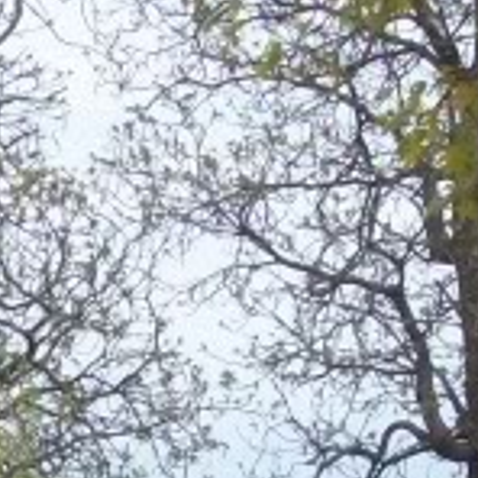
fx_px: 6858
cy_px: 878
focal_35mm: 439
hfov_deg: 3.9
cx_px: -556
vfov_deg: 4.0
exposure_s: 1/329
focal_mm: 15.3
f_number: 4.7
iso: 80
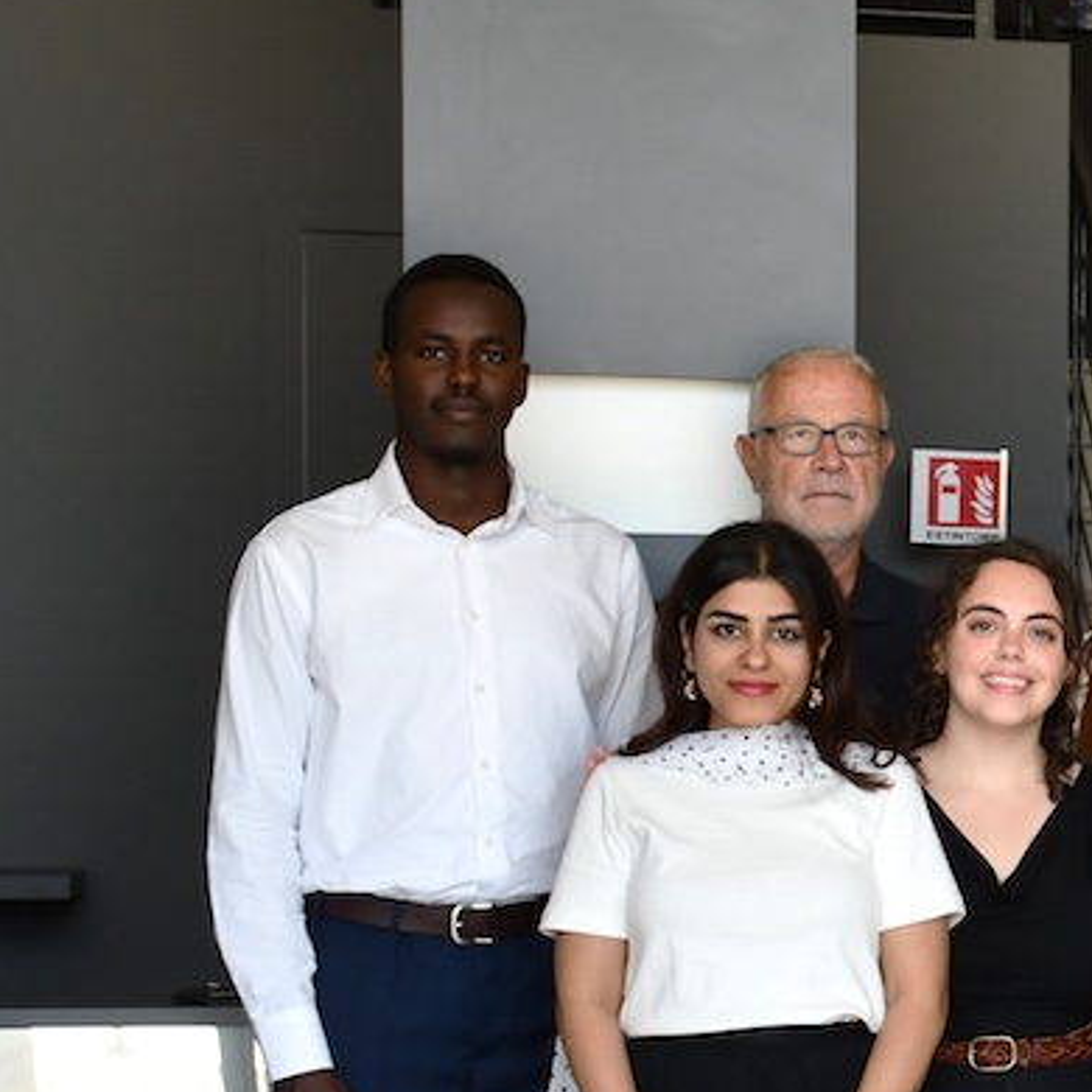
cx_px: 1694
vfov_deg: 13.0
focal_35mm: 134
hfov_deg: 12.3
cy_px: 774
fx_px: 4783
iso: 720
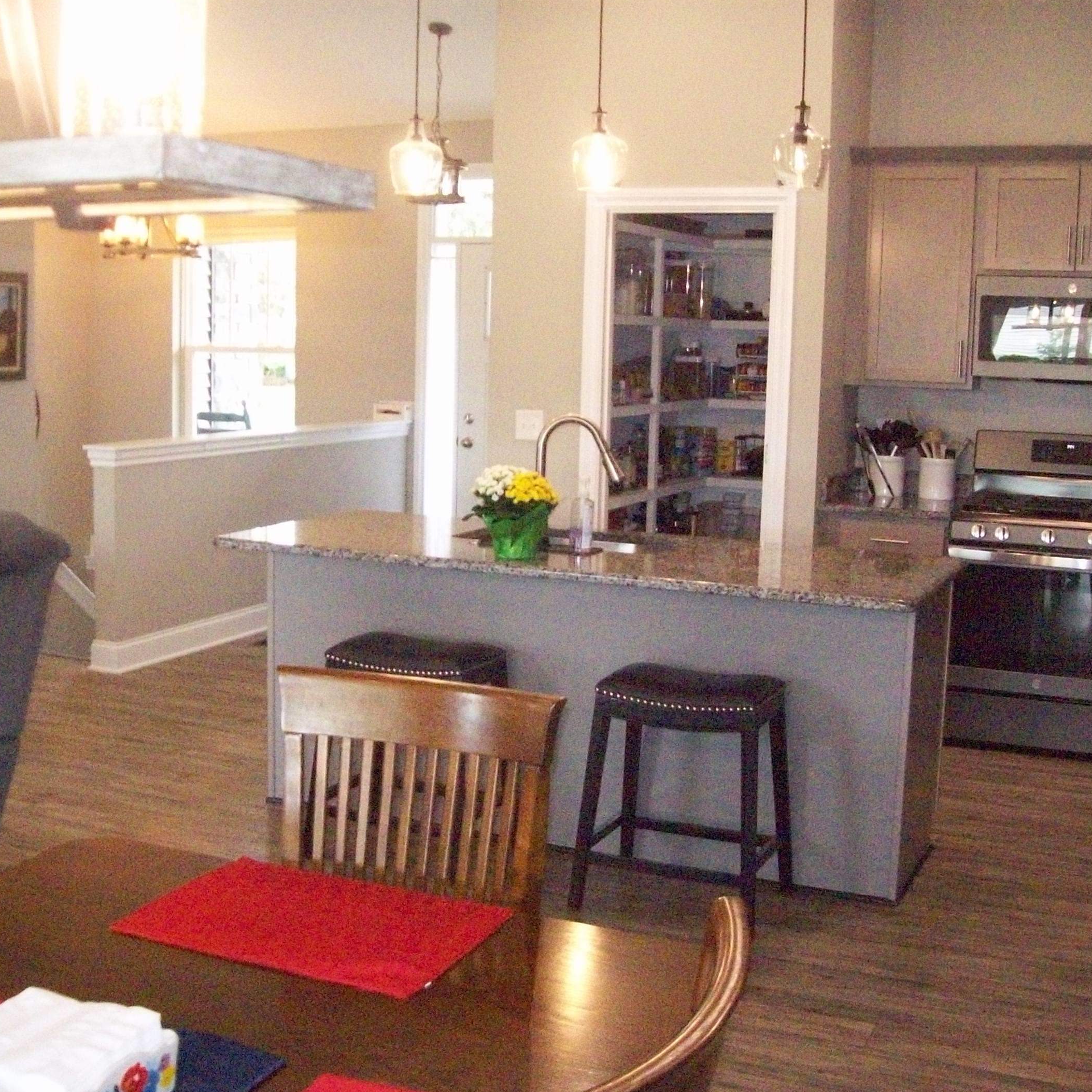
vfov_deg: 39.2
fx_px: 1535
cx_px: 524
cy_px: 547
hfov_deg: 39.2
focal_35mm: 43
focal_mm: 6
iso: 800
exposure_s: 1/128
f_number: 2.7
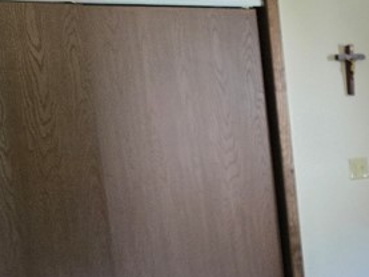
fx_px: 906
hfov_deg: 20.6
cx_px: 508
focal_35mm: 85
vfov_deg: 17.1
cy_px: 253
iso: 640
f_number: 1.8
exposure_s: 1/120
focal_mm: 5.4
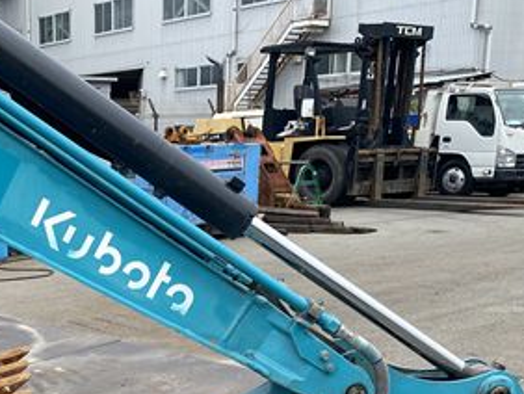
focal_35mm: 59
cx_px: 61
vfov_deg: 24.1
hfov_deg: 31.3
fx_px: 894
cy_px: 357
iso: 32
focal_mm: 4.25
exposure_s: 1/1504
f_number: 1.8
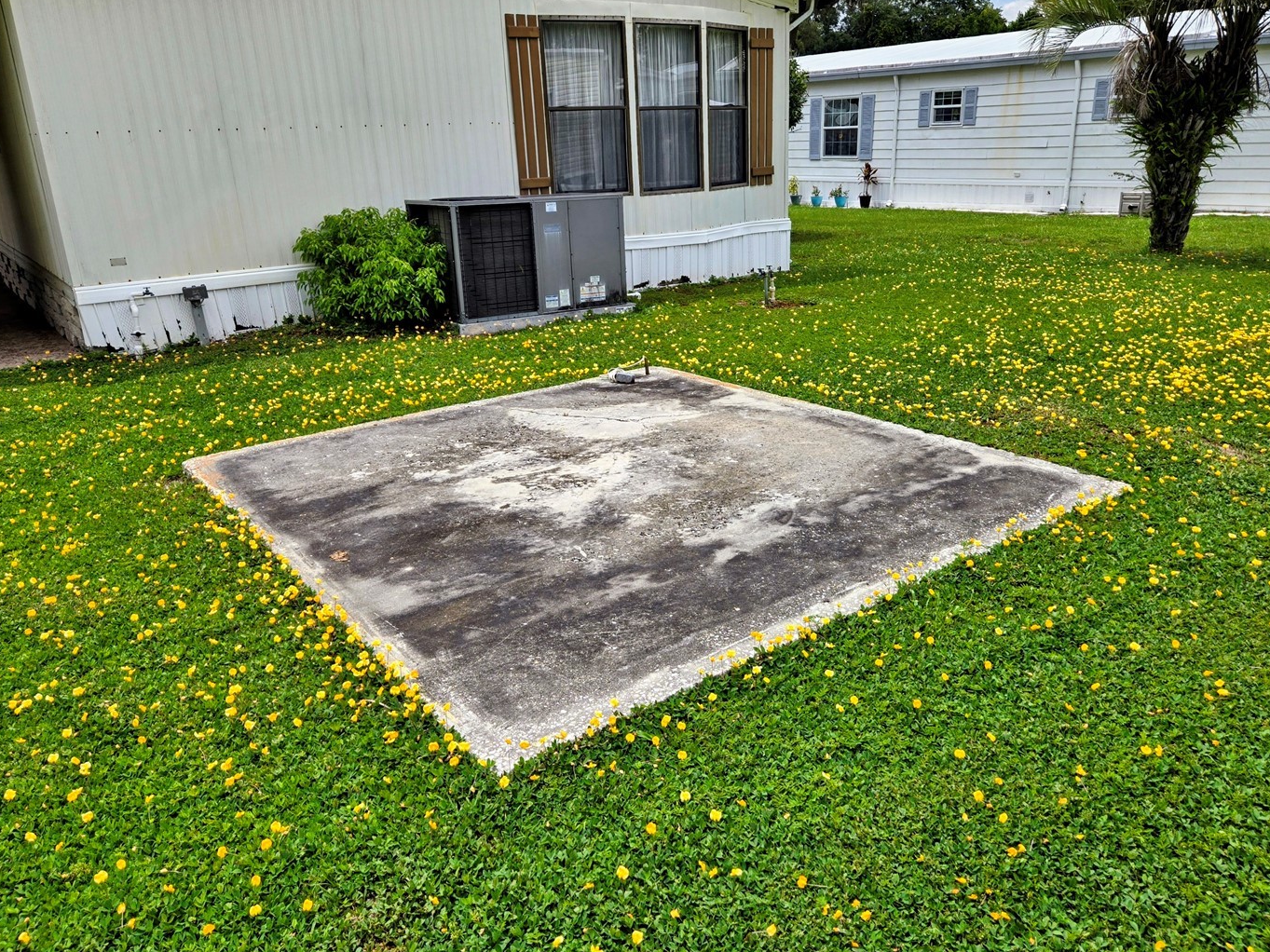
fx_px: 990
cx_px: 688
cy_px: 460
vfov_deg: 51.3
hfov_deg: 65.2
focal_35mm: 27
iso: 25
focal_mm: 5.4
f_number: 1.8
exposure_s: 1/2066
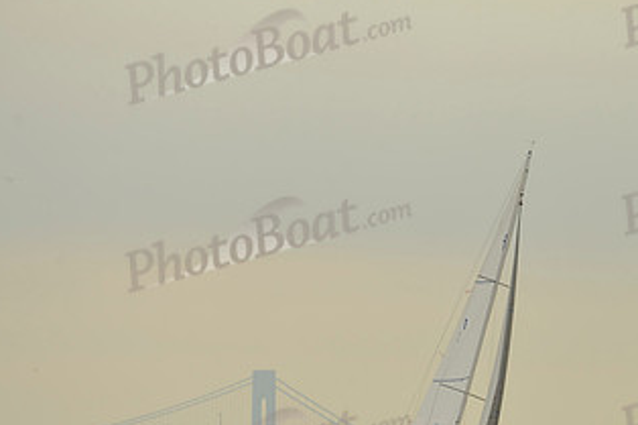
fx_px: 13089
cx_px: 518
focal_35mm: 739
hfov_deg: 2.8
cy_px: 316
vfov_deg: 1.9
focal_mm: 400
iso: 400
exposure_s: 1/1250
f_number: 8
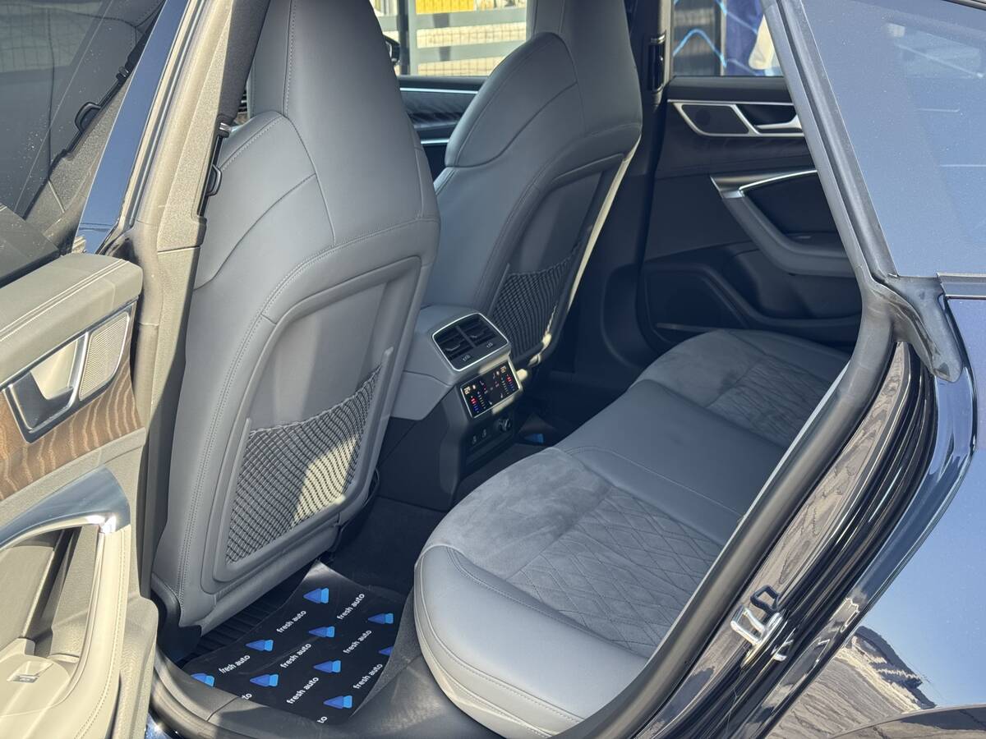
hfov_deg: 39.7
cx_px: 493
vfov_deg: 30.3
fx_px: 1367
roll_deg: +0.7
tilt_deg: -19.4
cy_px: 370
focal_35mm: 48
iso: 64
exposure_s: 1/182
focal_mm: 6.76
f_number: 1.78
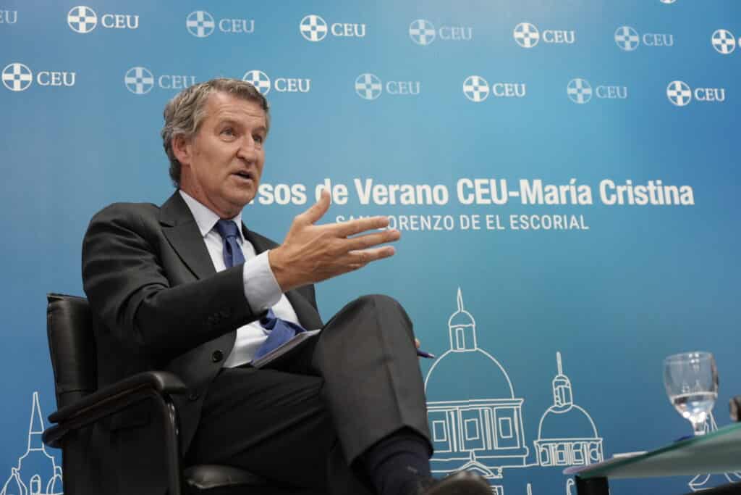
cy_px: 248
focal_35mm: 62
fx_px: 1276
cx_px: 370
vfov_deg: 21.9
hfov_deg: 32.4
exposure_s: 1/100
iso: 3200
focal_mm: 62
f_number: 4.5
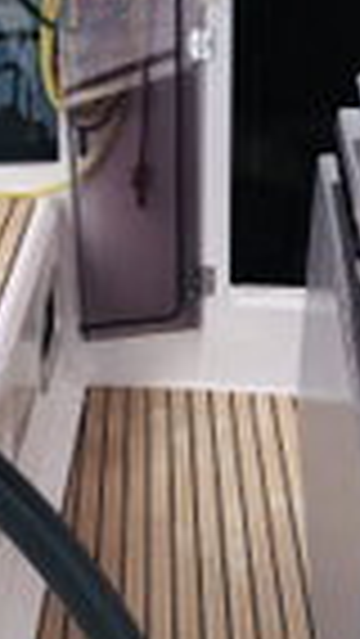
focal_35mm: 86
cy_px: 270
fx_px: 1458
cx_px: 117
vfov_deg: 24.7
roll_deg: -3.5
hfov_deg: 14.1
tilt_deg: -19.5
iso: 20
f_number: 1.8
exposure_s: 1/540
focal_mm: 3.99
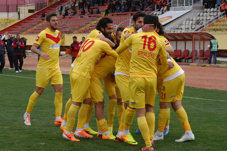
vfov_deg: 13.0
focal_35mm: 105
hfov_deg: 19.5
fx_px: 661
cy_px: 76
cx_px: 114
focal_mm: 70
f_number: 7.1
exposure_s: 1/180
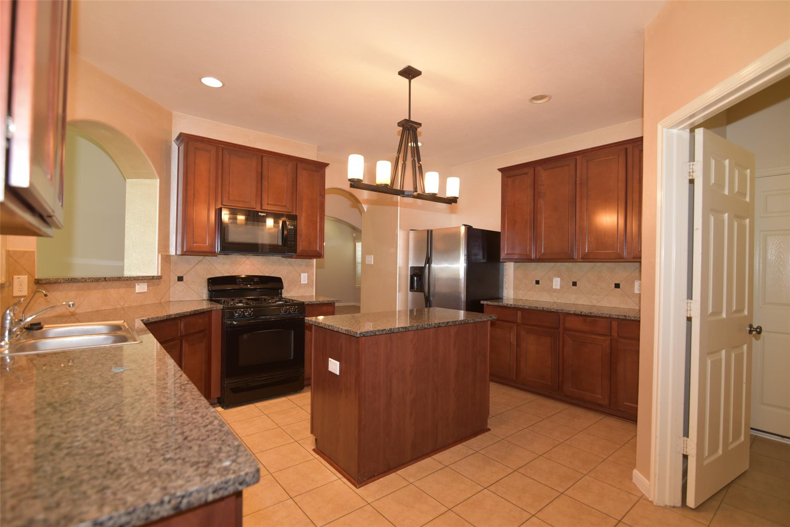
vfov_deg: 70.5
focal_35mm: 17
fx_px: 373
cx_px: 395
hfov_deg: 93.3
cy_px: 264
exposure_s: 1/60
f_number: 3.5
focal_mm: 17
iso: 800
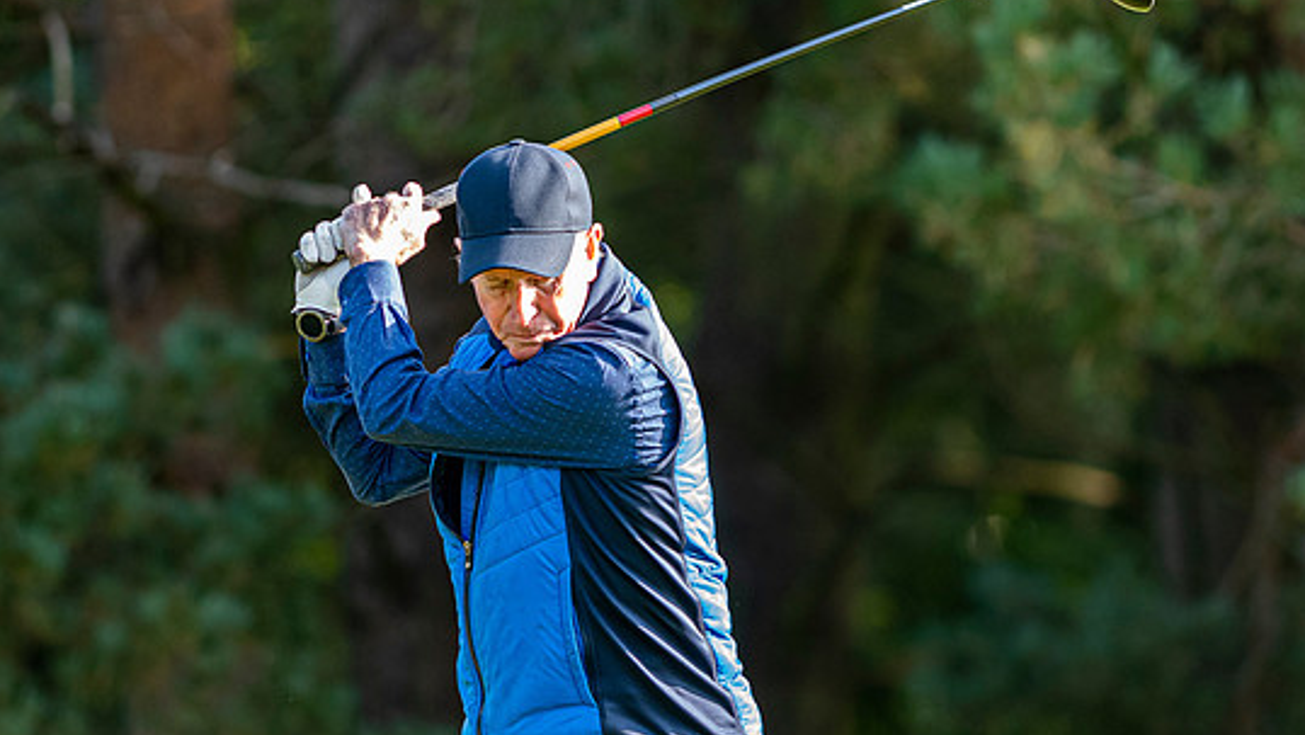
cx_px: 657
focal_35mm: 718
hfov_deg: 3.0
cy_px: 504
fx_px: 24853
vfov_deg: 1.7
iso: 900
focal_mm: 300
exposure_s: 1/1000
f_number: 2.8
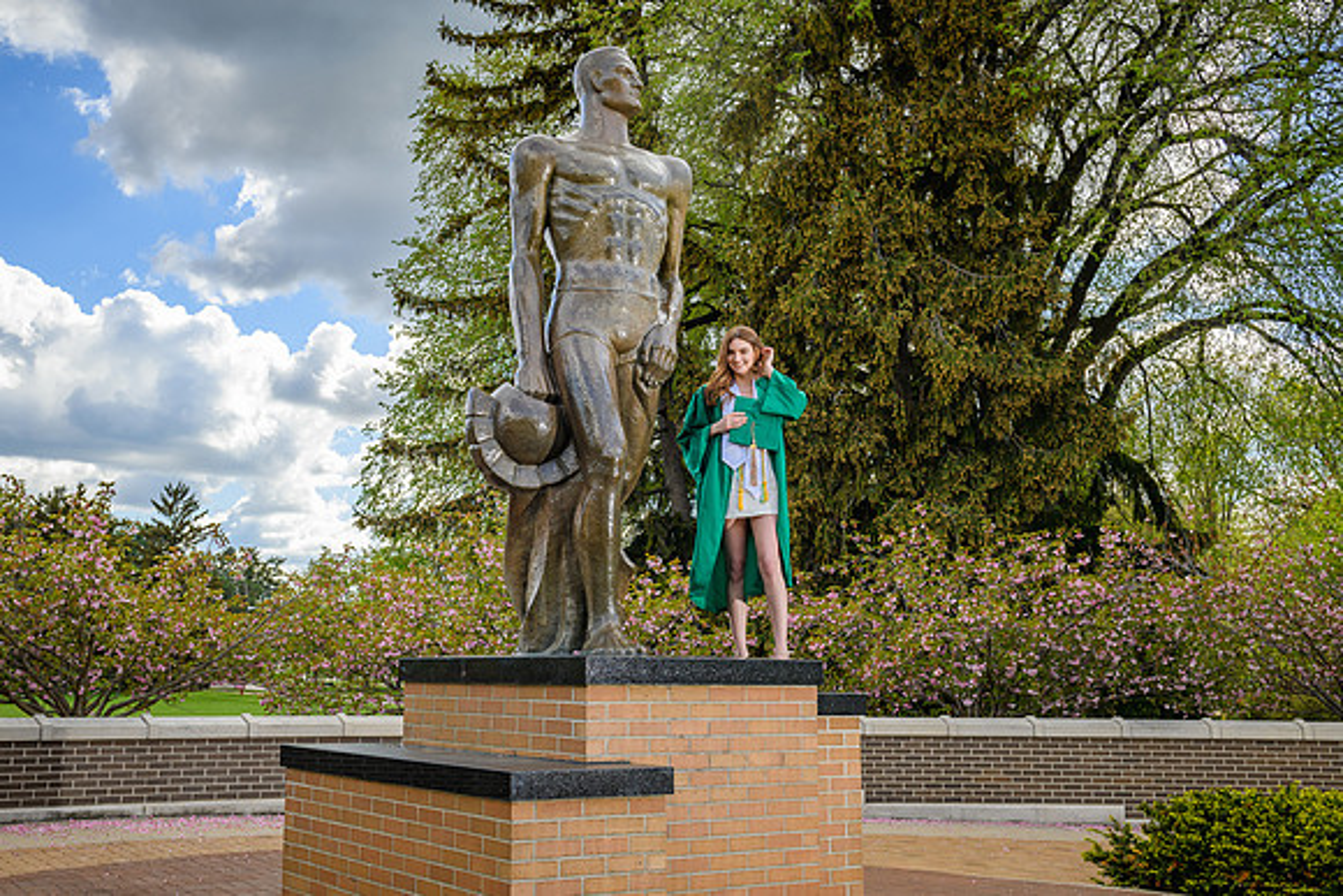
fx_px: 1374
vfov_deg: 36.1
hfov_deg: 51.8
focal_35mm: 37
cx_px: 537
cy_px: 468
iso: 100
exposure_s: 1/200
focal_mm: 29
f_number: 7.1
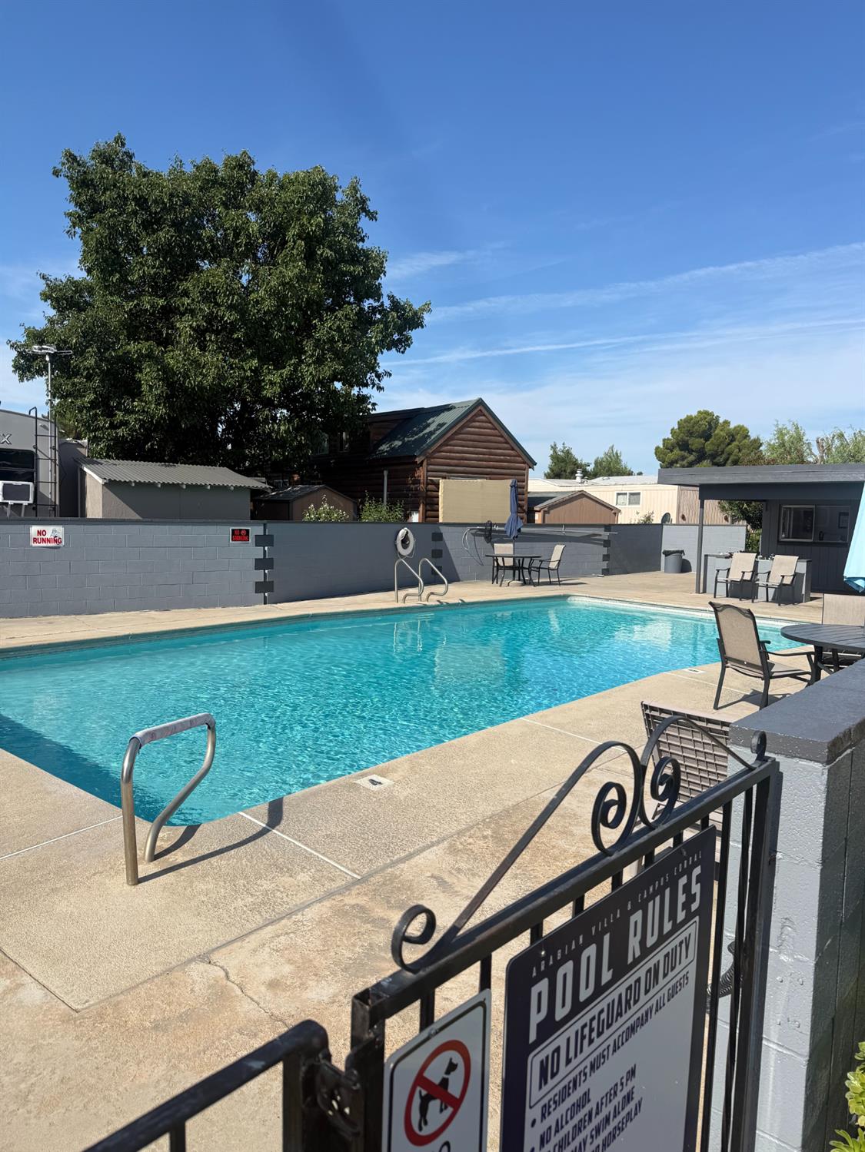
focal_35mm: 24
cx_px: 432
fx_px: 799
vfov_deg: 71.6
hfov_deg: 56.8
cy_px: 576
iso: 80
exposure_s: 1/4167
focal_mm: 6.76
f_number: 1.78
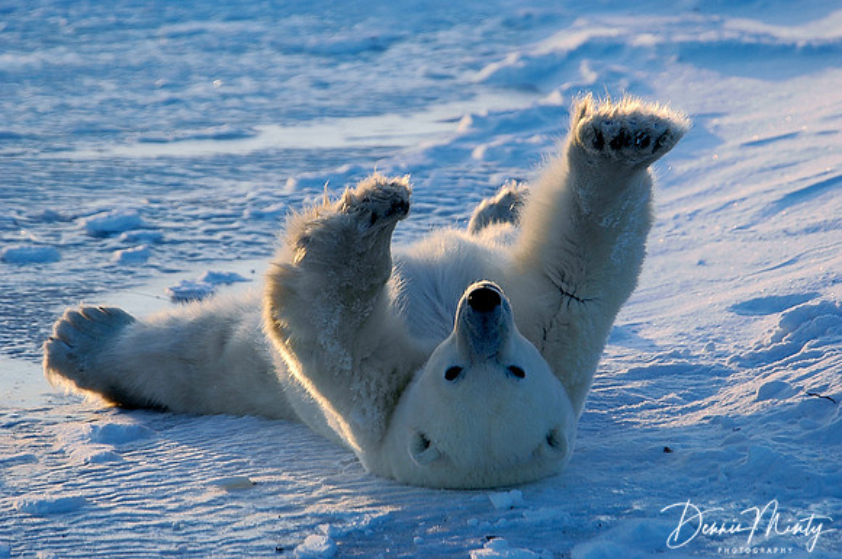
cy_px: 280
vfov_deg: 2.9
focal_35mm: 465
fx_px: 10861
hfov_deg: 4.4
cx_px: 421
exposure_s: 1/200
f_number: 5.3
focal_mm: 310
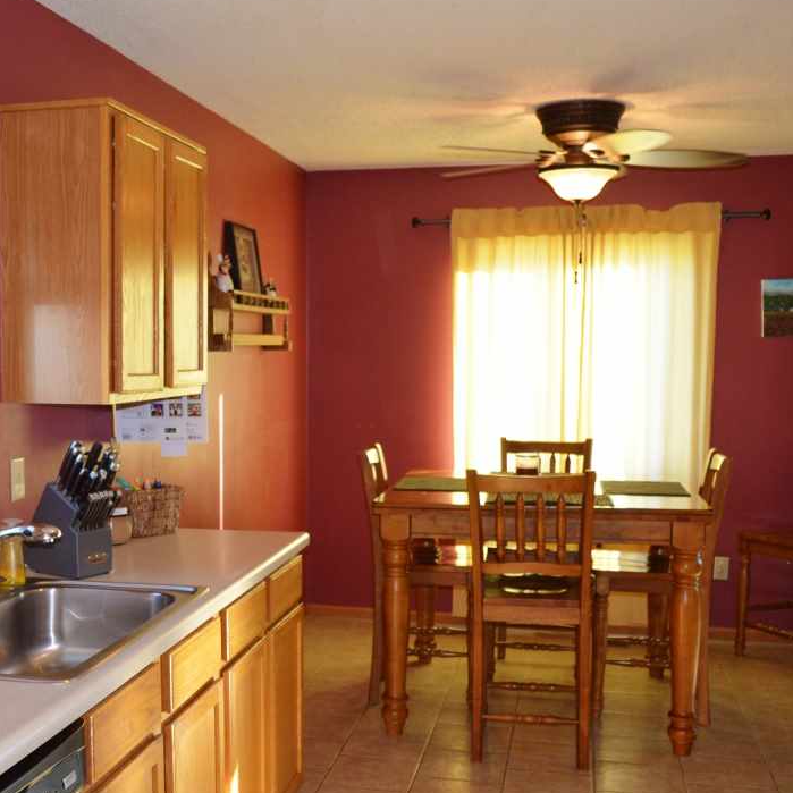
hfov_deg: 39.3
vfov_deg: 40.0
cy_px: 448
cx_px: 234
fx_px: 1089
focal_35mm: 42
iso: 400
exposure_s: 1/100
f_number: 4
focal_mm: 18
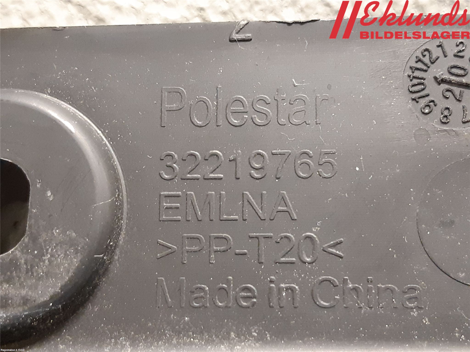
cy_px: 176
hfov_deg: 67.3
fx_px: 353
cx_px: 235
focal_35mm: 26
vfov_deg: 53.1
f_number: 1.7
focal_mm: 3.93
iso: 320
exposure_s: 1/25
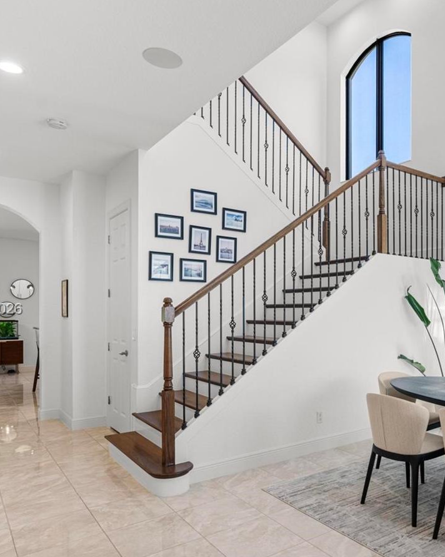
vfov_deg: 63.9
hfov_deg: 51.2
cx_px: 328
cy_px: 310
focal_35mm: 27
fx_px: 444
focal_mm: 16
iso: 400
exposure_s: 1/5
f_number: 8
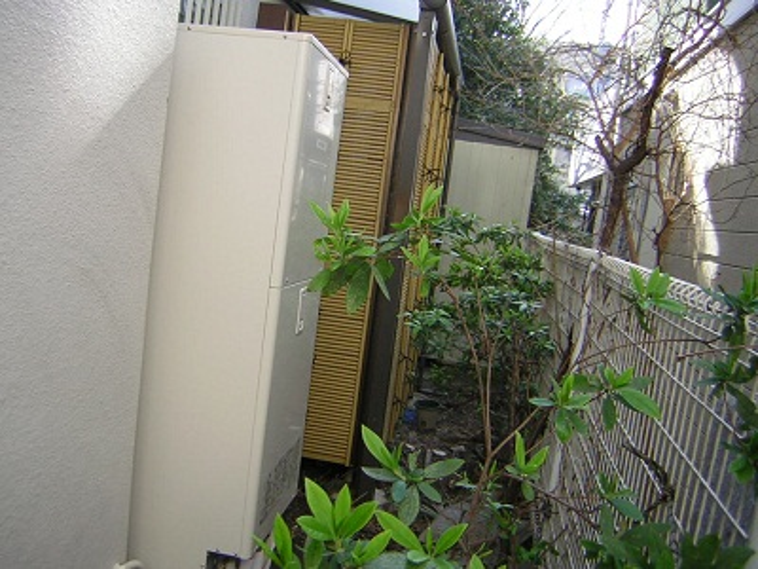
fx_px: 788
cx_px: 379
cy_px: 284
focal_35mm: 36
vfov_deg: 39.7
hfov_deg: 51.4
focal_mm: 4.7
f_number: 2.6
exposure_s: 1/87.4
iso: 50
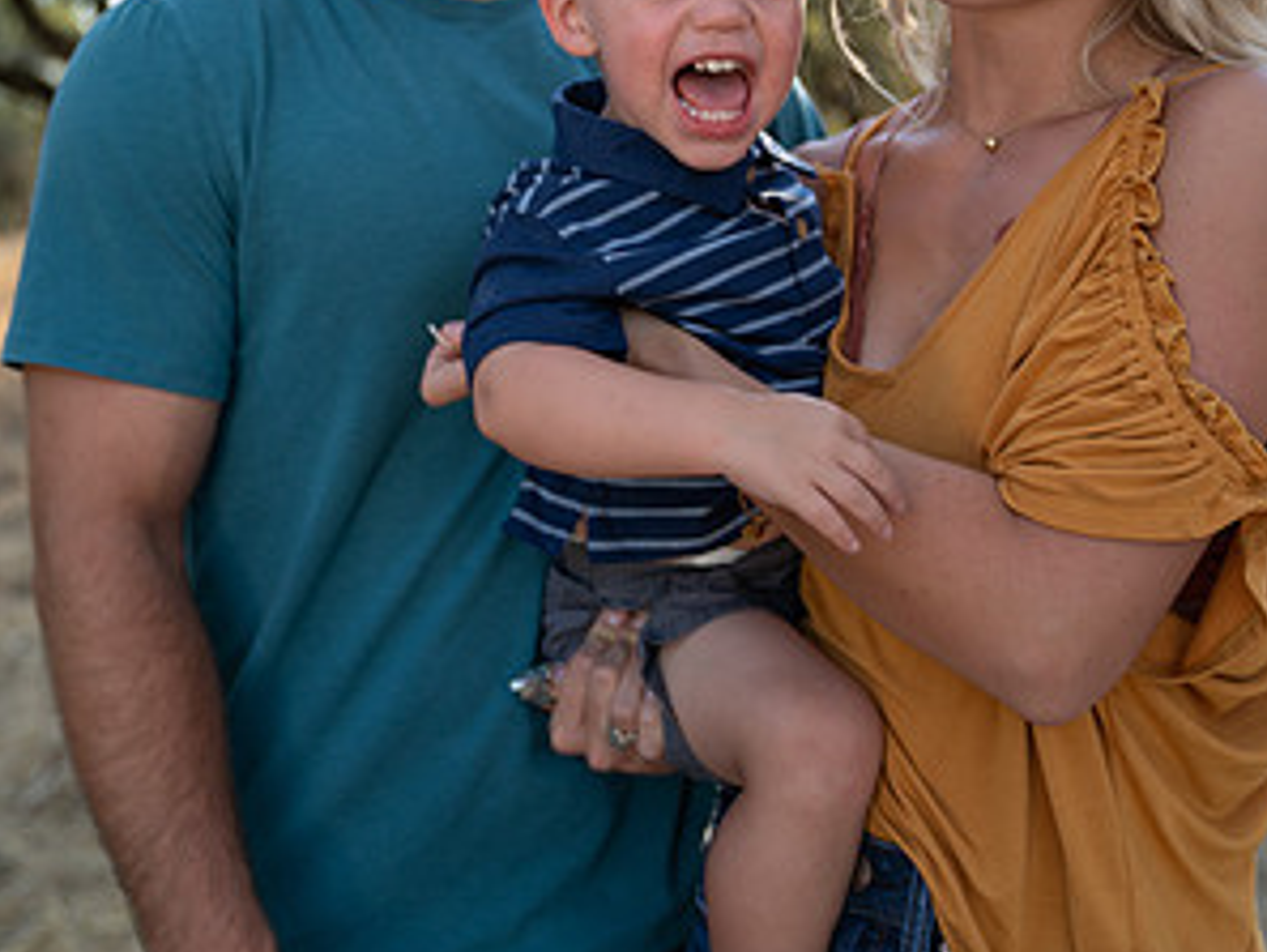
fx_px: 1867
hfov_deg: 37.5
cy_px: 218
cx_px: 636
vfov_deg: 28.1
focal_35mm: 51
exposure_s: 1/125
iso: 100
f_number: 2.8
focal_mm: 35
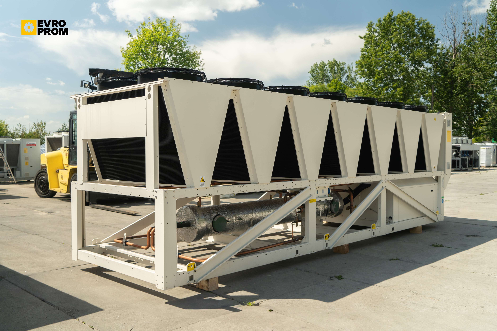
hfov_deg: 57.2
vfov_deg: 40.0
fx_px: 456
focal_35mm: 33
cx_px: 248
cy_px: 166
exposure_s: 1/80
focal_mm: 33
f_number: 4
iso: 100
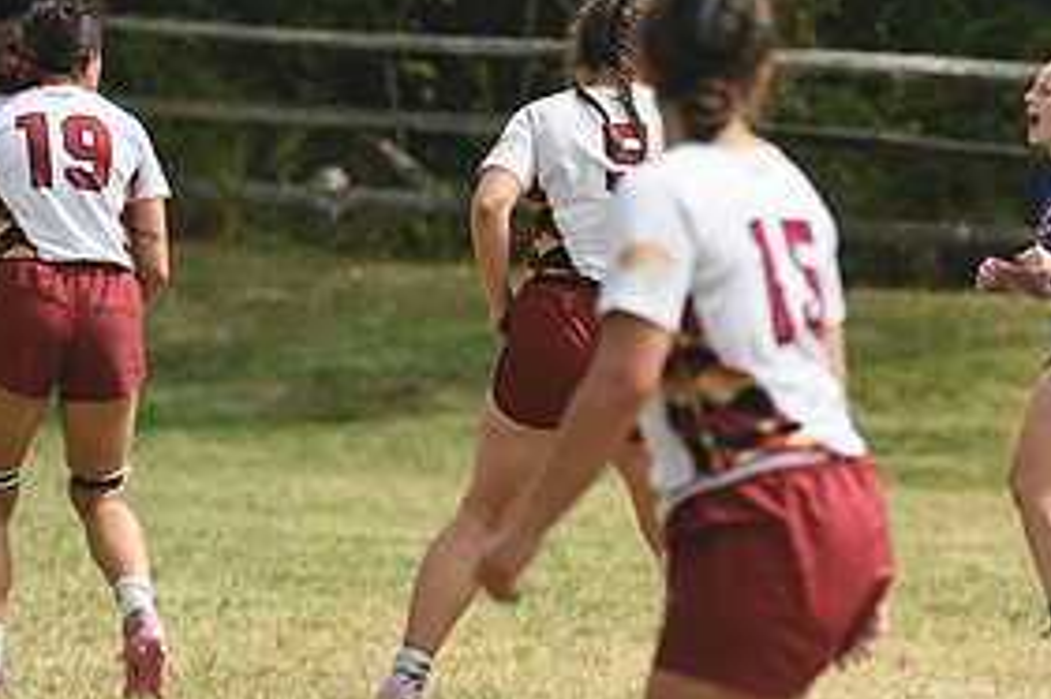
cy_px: 441
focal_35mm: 866
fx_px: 25267
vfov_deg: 1.6
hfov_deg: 2.4
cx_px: 1062
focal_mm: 280
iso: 220
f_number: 5.6
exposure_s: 1/1000
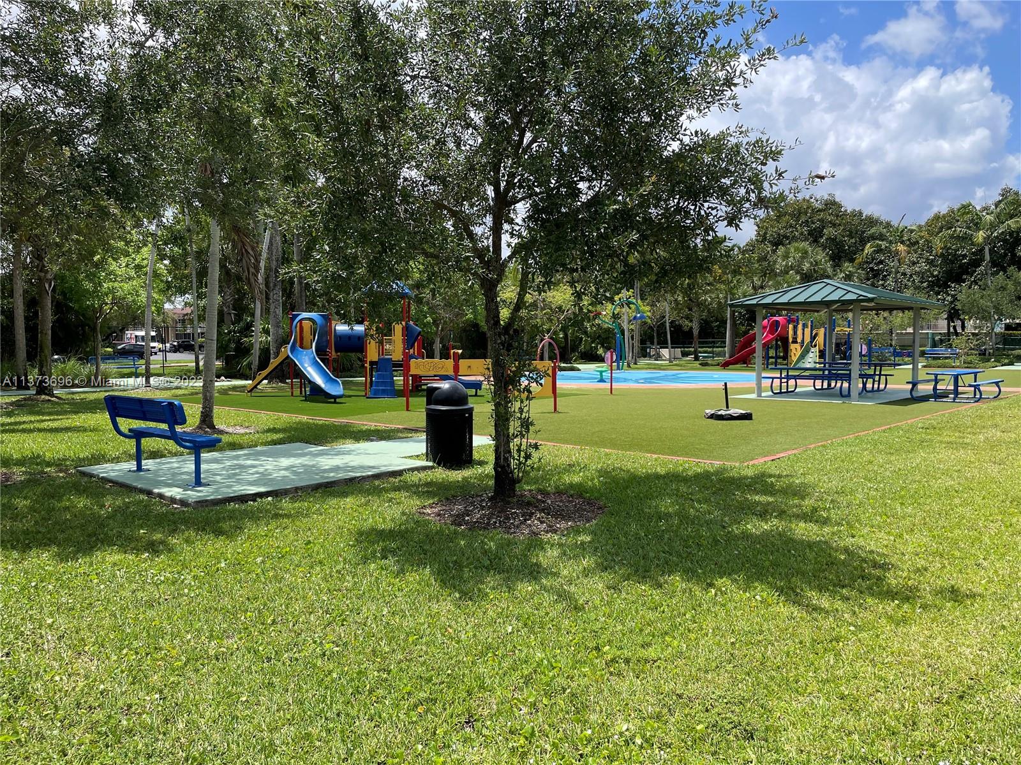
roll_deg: -0.1
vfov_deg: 53.1
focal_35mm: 26
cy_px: 382
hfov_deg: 67.3
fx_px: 767
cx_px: 510
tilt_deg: -2.5
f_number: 1.6
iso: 50
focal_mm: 4.2
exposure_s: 1/2882
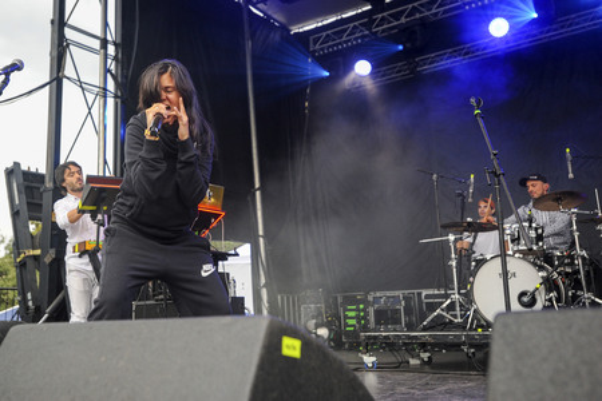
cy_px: 200
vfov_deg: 37.9
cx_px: 301
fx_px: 585
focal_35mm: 35
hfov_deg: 54.4
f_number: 3.2
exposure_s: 1/800
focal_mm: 35
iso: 1250
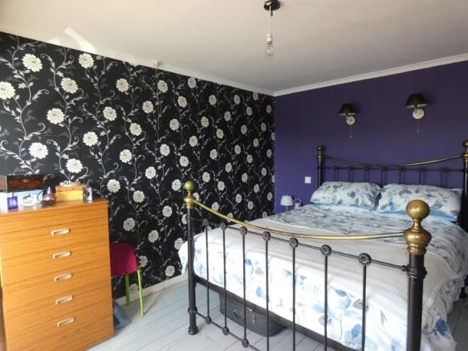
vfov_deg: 66.0
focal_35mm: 20
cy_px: 176
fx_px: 270
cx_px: 234
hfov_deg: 81.8
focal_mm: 3.6
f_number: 2.8
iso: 250
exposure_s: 1/50
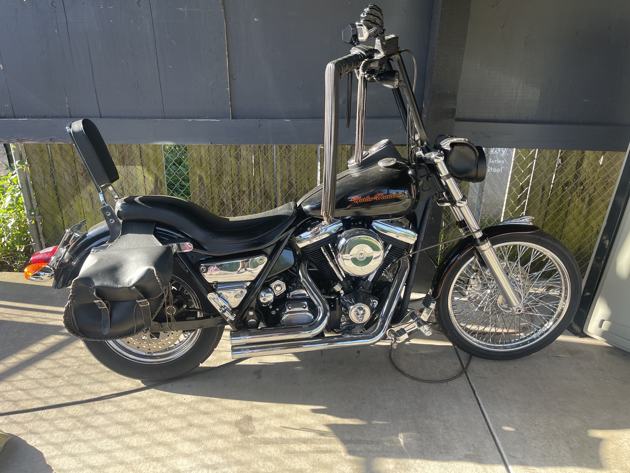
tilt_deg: -22.8
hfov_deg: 69.4
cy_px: 236
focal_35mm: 25
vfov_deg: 54.9
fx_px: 455
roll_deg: -0.9
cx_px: 315
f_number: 1.6
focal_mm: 5.1
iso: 32
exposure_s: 1/236
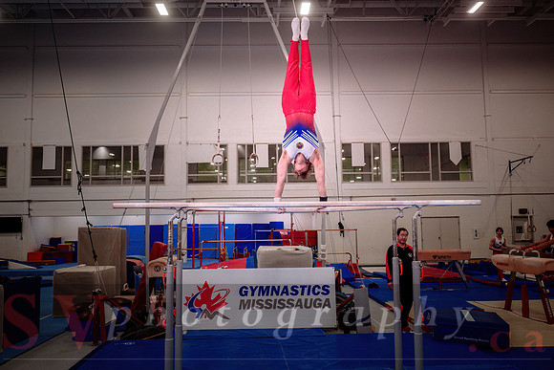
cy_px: 185
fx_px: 474
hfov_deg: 60.6
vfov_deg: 42.6
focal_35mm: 31
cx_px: 277
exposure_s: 1/800
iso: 1600
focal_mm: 30
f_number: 2.8
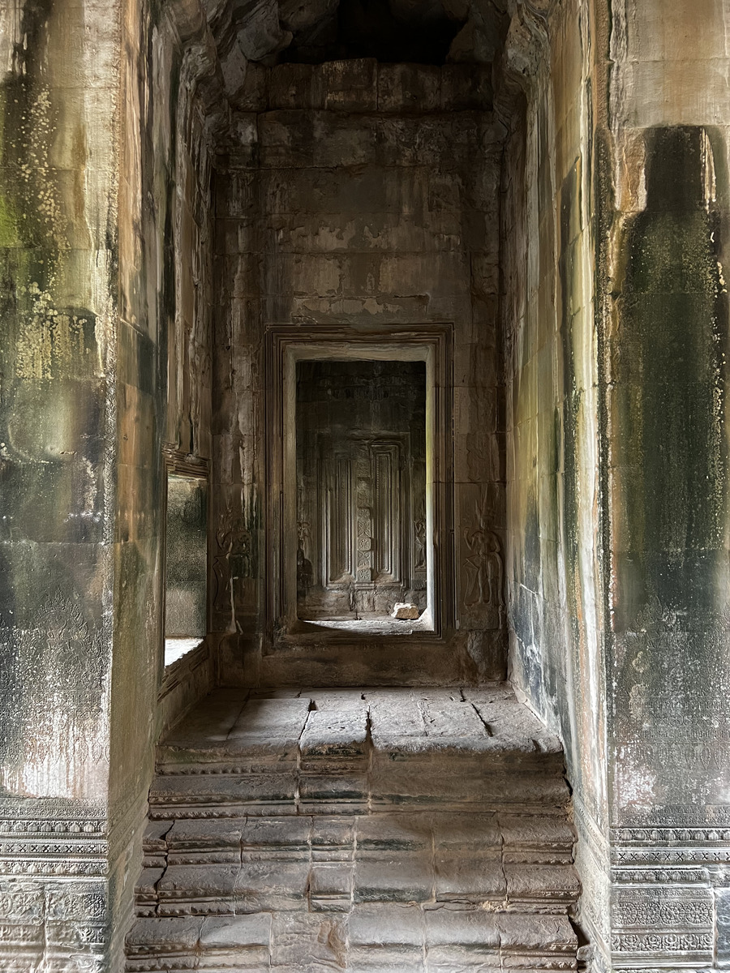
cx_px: 365
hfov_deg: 53.1
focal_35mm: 26
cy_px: 486
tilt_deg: +0.5
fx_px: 731
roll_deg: -0.4
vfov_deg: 67.3
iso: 320
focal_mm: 5.7
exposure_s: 1/60
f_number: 1.5
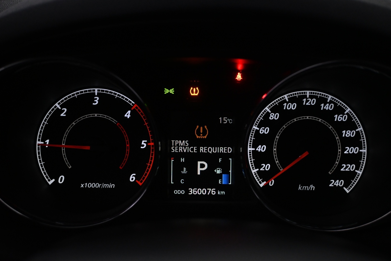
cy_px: 130
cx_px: 196
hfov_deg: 40.5
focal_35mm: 49
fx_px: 529
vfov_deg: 27.7
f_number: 5
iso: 2000
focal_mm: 32.5
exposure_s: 1/125
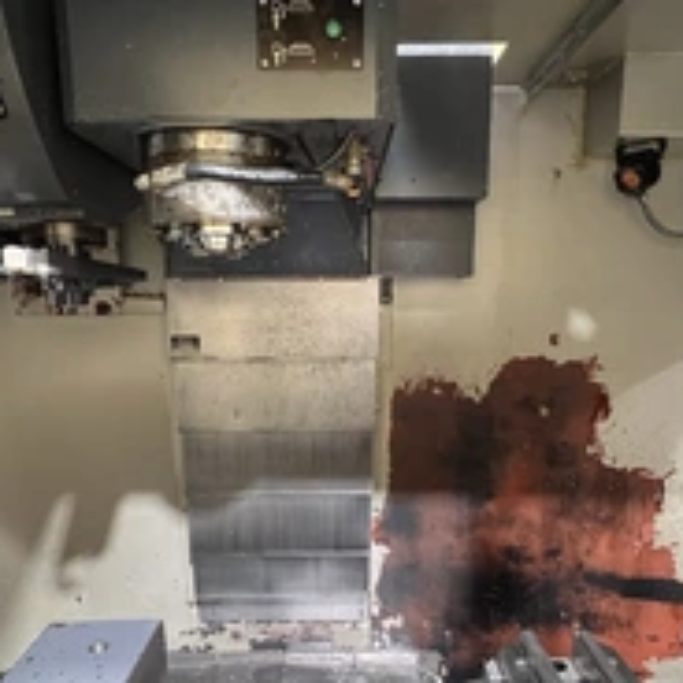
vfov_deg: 62.4
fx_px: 558
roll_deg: +0.6
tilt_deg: -11.7
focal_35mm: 25
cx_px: 349
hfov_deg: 62.9
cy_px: 408
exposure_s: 1/40
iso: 640
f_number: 1.8
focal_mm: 1.57
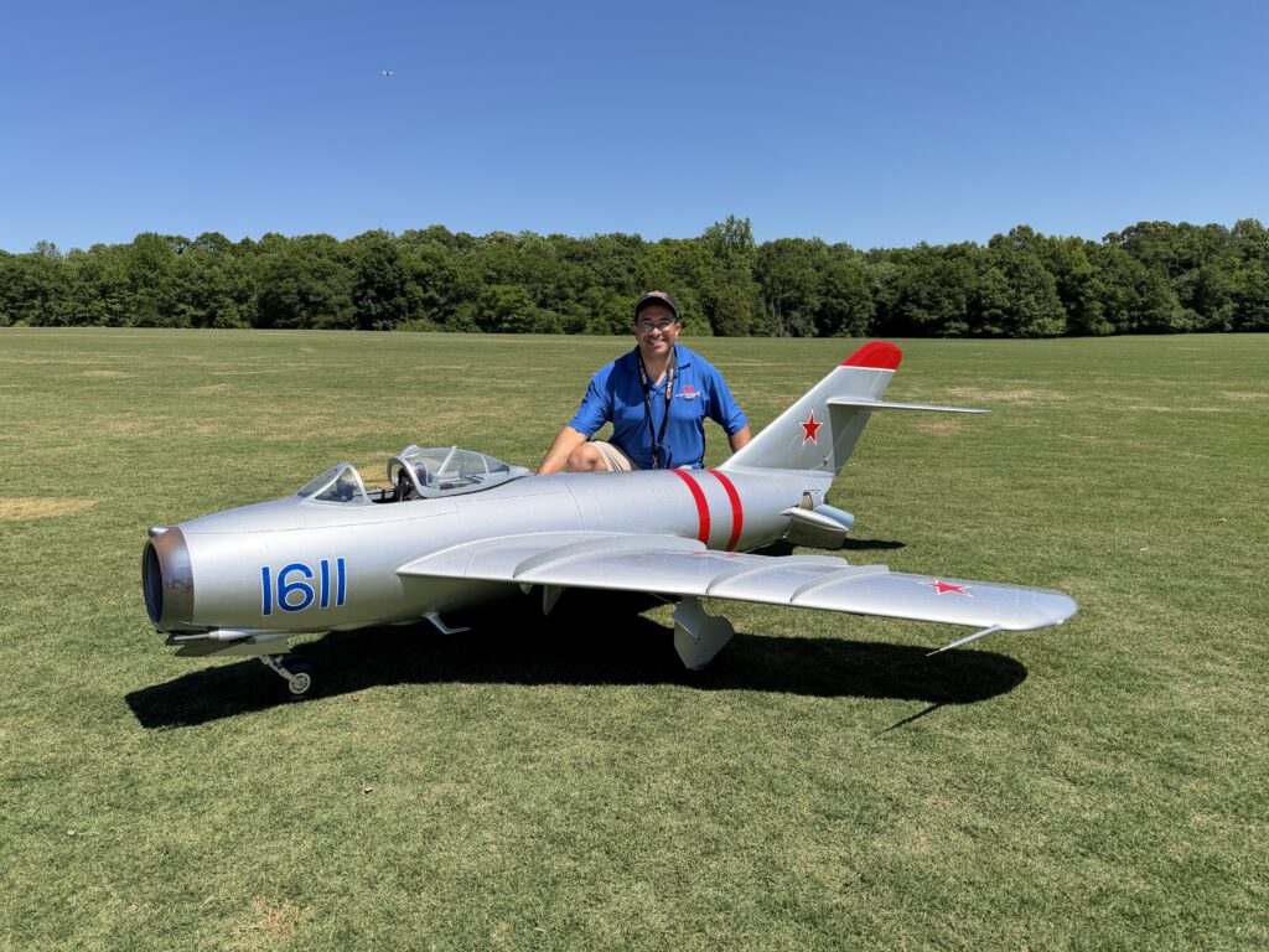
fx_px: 880
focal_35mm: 24
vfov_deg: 56.8
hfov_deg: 71.6
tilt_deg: -10.7
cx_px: 634
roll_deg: +1.0
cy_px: 476
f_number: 1.78
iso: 100
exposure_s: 1/6711
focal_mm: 6.76
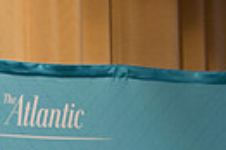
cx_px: -250
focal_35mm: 422
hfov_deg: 4.8
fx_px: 2646
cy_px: 271
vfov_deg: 3.2
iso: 2500
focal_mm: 95
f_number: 4
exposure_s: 1/125
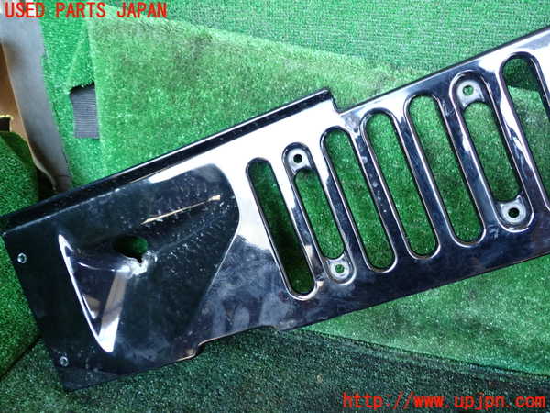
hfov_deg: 60.0
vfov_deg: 46.8
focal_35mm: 30
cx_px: 275
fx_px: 477
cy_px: 206
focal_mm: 5.4
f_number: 2.3
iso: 250
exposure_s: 1/30
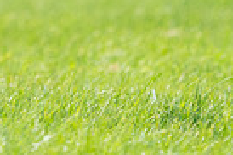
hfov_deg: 1.2
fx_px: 10957
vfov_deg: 0.8
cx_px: -43
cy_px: -156
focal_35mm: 1695
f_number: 6.3
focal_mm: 400
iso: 2000
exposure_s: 1/4000
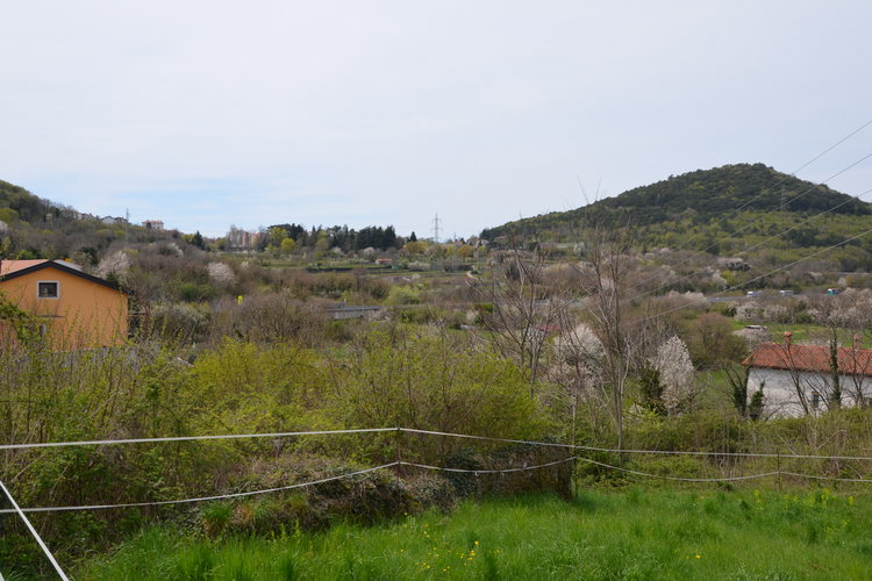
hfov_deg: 53.1
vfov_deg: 36.9
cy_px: 290
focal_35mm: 36
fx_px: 872
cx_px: 436
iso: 100
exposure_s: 1/200
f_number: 10
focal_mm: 24
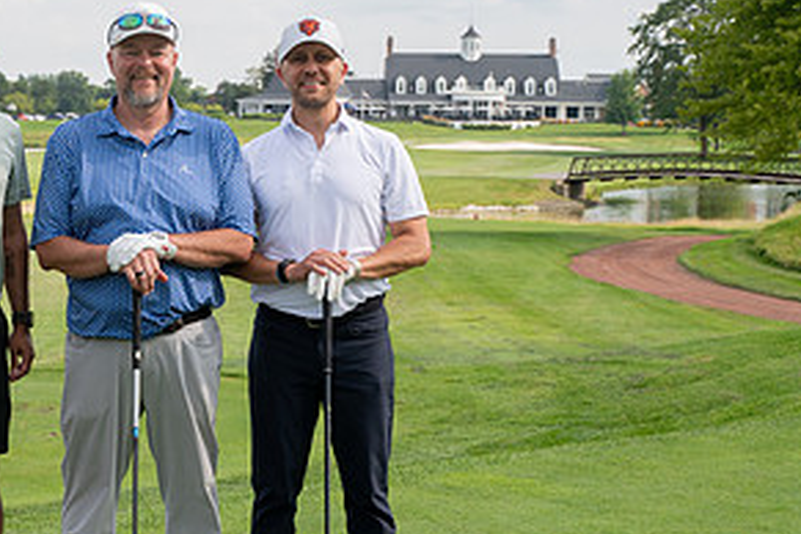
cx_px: 55
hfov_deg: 22.5
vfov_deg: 15.5
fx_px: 1958
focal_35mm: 88
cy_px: 293
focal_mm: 44
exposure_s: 1/800
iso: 250
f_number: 6.3
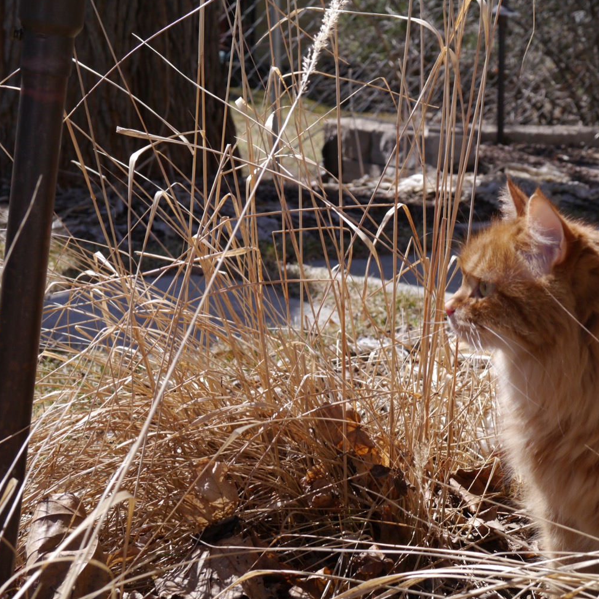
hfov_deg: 22.6
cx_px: 408
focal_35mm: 76
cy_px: 305
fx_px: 1488
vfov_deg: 22.8
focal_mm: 31
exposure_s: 1/200
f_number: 8
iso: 160
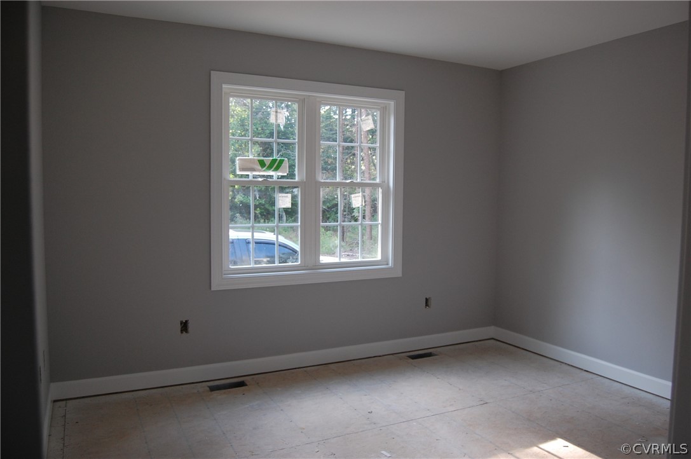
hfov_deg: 67.4
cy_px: 230
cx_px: 346
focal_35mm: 27
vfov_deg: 47.8
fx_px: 518
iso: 400
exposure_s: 1/80
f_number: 4.5
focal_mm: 18
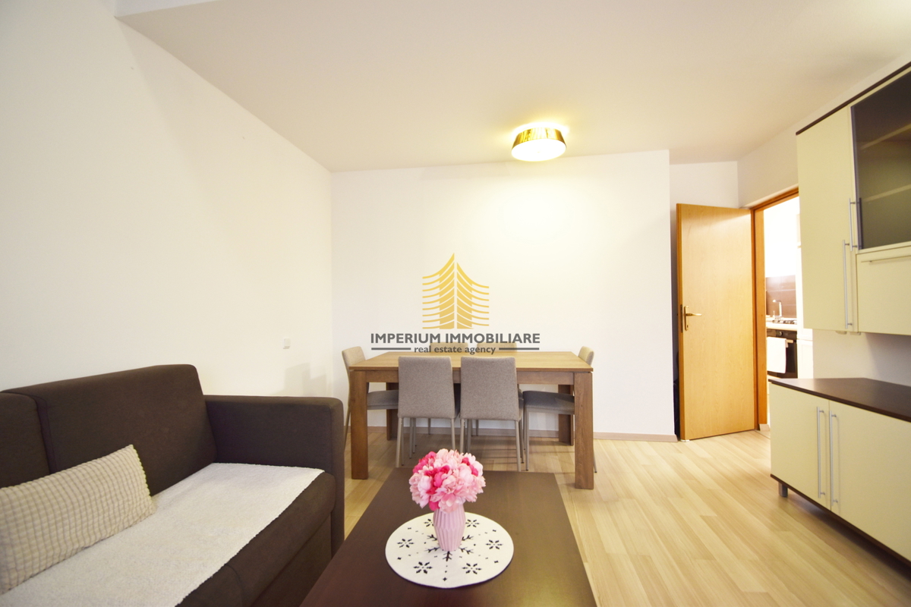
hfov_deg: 100.4
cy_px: 304
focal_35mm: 15
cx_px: 456
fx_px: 380
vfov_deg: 77.3
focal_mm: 10
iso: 180
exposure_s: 1/15
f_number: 4.5
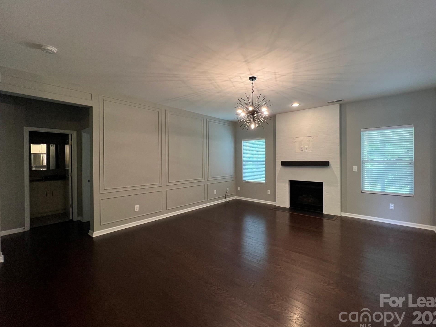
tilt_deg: -1.6
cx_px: 234
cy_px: 161
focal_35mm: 14
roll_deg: +0.2
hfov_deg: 101.9
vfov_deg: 85.7
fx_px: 176
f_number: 1.8
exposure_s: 1/60
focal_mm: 1.57
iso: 250
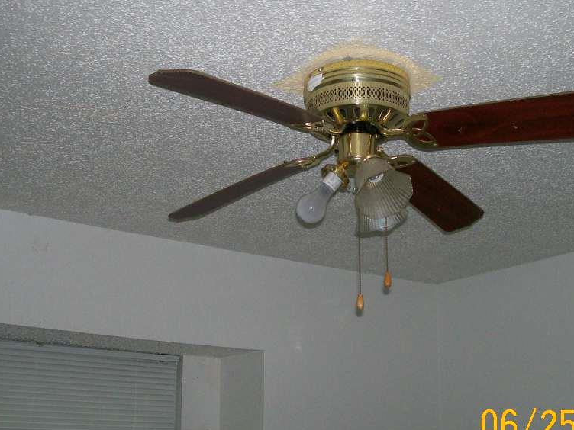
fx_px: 813
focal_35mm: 49
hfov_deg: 38.8
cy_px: 207
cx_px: 327
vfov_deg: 29.7
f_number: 2.7
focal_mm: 6
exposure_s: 1/64
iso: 140
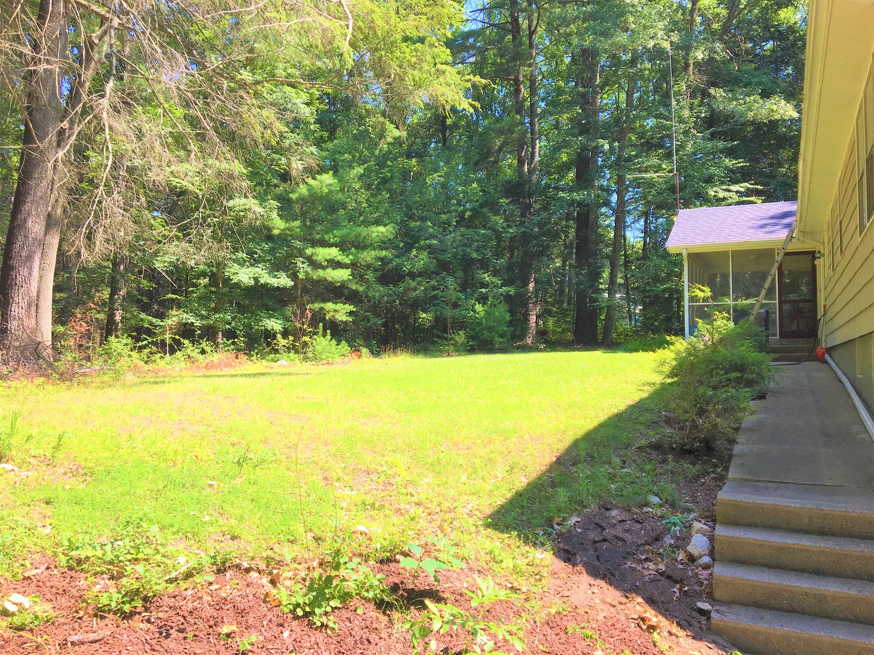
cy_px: 328
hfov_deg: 61.7
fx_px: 732
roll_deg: -0.1
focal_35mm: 29
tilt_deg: +2.3
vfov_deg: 48.2
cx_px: 437
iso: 25
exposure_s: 1/503
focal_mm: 4.15
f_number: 2.2
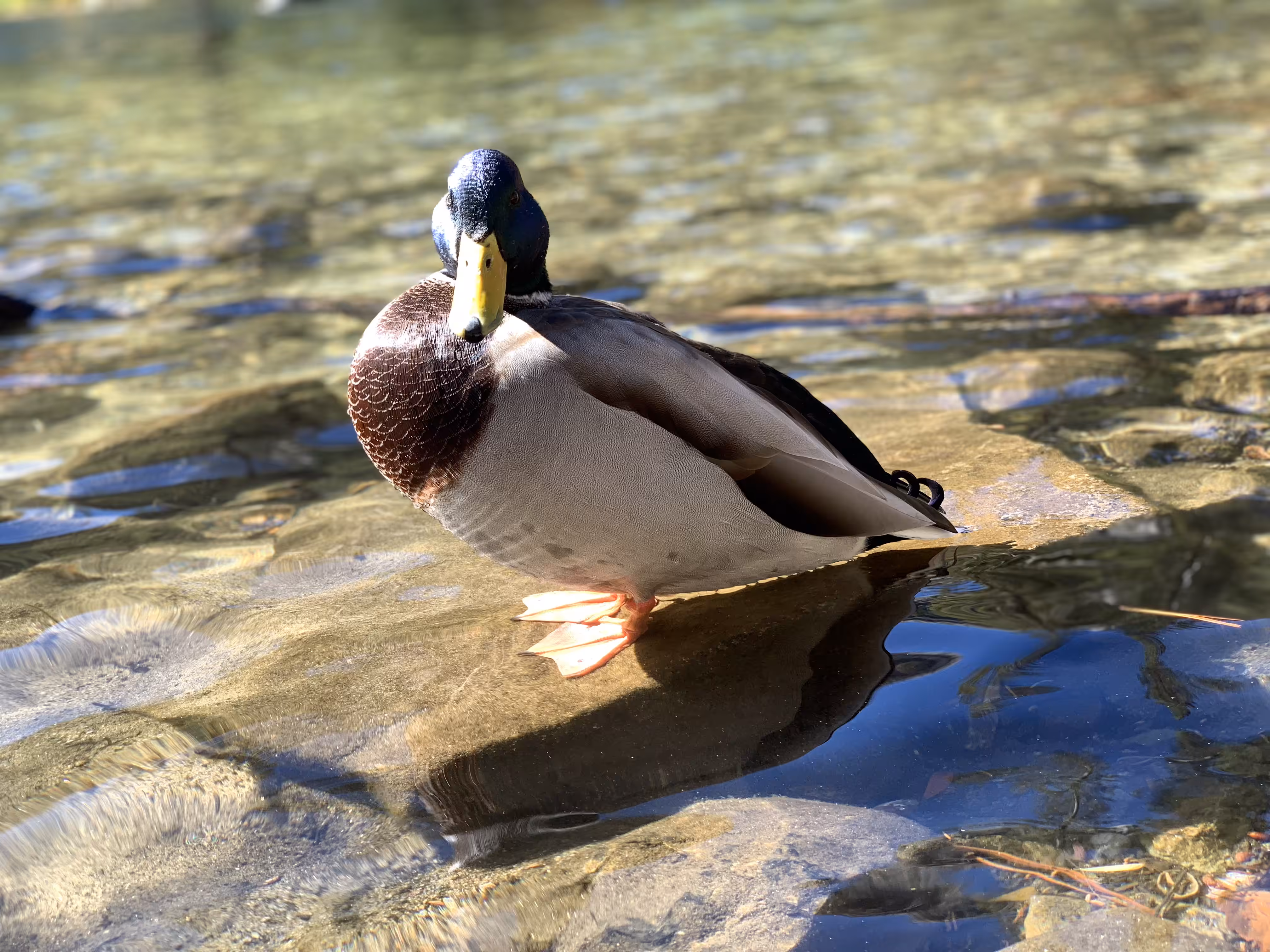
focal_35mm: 52
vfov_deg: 28.0
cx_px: 635
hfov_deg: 36.8
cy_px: 476
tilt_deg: -15.1
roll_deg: +5.5
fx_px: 1908
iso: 16
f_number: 2.4
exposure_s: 1/120
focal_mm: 6
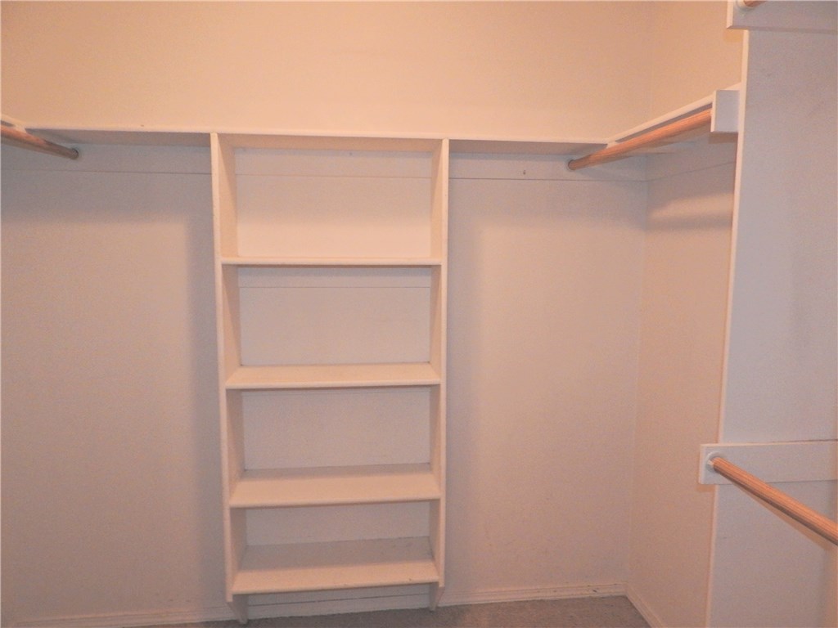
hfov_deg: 71.6
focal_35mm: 24
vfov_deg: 56.8
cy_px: 314
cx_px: 419
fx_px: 581
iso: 400
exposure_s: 1/30
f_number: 3.3
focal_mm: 4.3
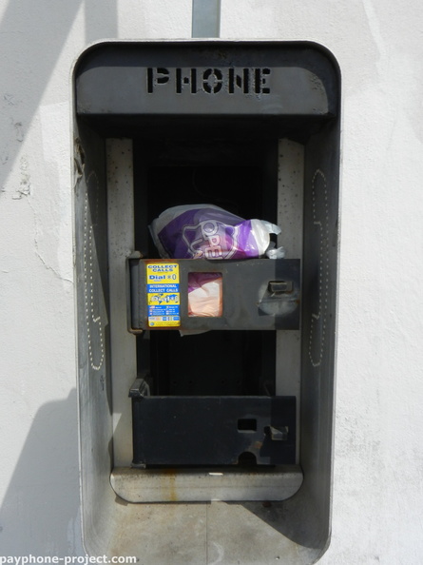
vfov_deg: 61.7
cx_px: 212
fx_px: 473
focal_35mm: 29
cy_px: 282
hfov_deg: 48.2
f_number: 3.6
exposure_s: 1/2000
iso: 160
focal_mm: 5.1
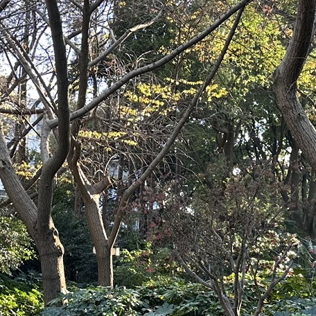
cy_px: 164
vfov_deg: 18.7
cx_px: 144
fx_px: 961
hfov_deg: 18.7
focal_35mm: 93
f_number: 1.78
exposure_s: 1/188
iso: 80
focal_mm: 6.86
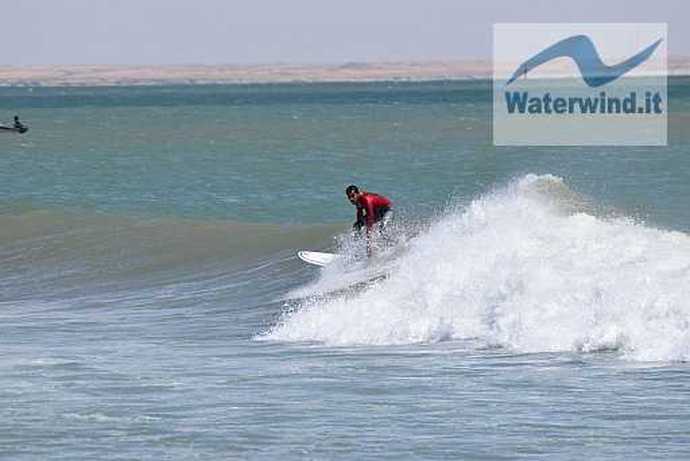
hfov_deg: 4.6
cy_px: 230
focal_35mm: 450
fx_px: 8630
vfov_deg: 3.1
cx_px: 345
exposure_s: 1/1000
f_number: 8
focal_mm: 300
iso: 200
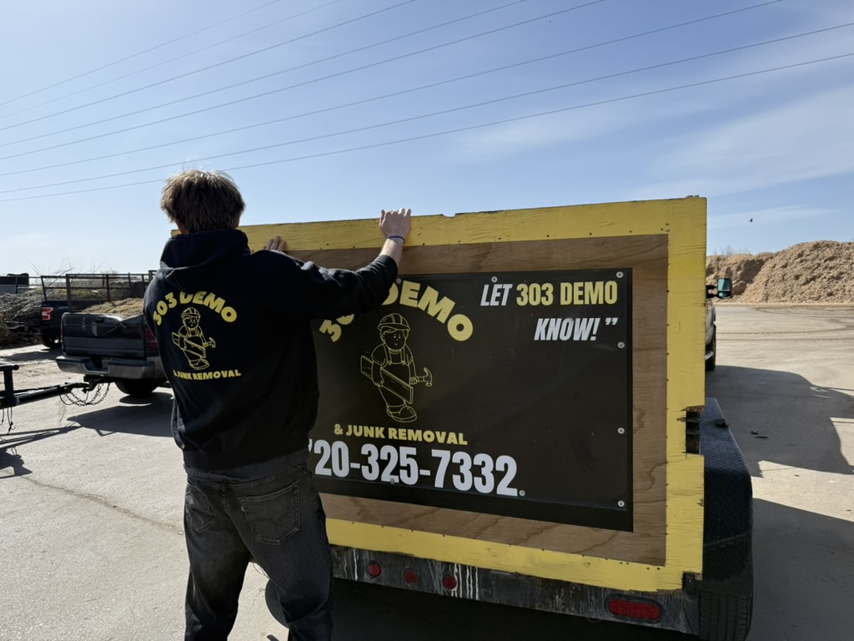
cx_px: 427
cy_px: 320
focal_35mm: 24
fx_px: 592
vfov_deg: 56.8
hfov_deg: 71.6
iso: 80
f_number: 1.78
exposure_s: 1/6173
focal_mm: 6.76
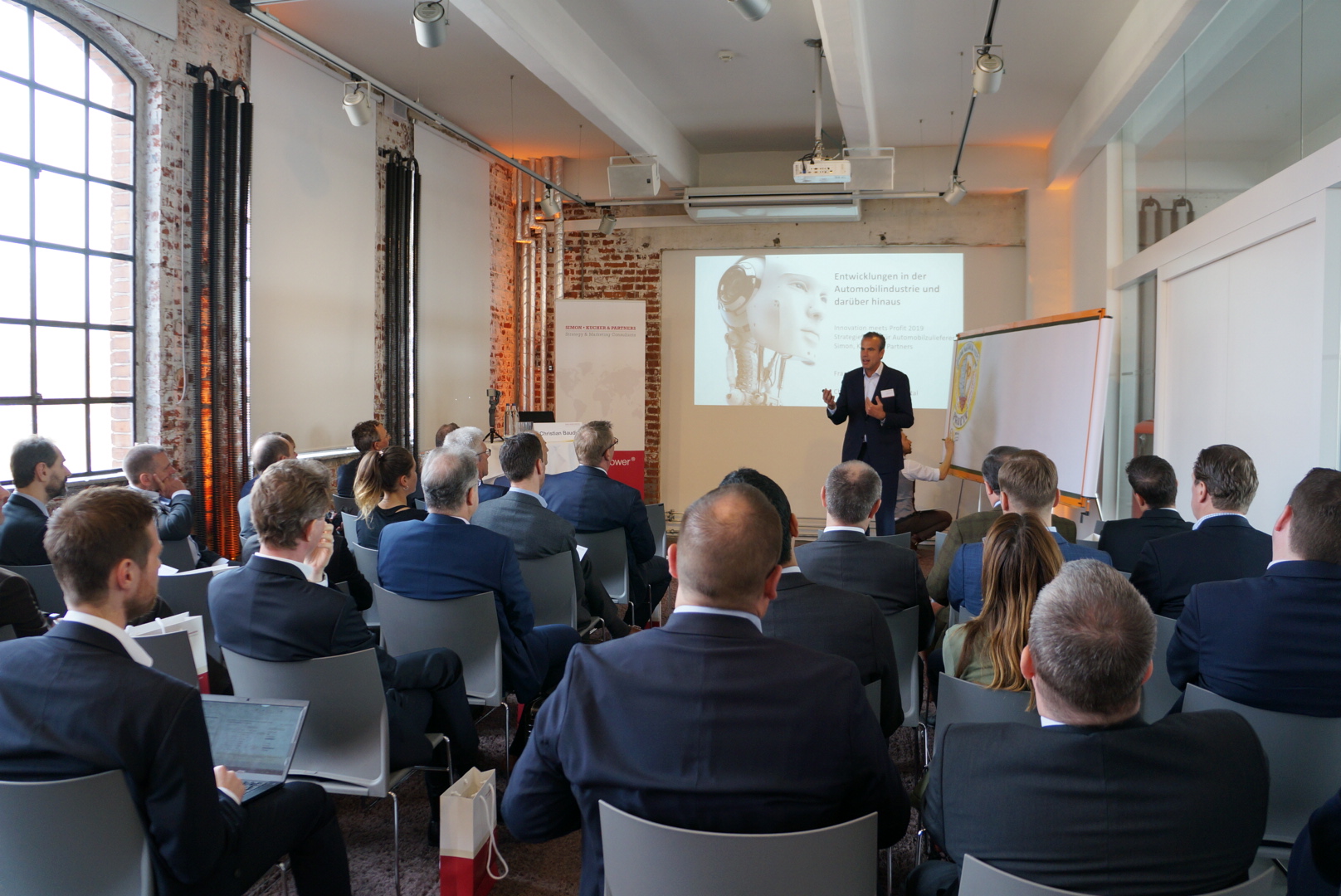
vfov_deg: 48.0
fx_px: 1006
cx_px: 670
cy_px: 448
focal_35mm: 27
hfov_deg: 67.3
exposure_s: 1/60
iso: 320
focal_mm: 18
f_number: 4
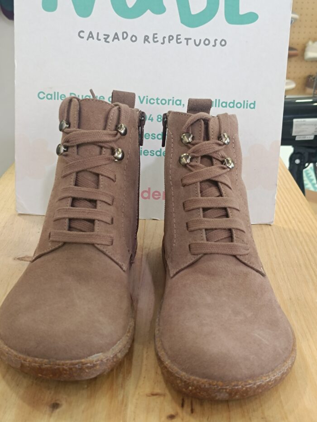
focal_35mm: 24
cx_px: 158
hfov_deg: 56.8
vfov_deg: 71.6
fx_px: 293
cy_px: 211
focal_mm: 5.59
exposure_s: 1/50.1
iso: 382
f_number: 1.88
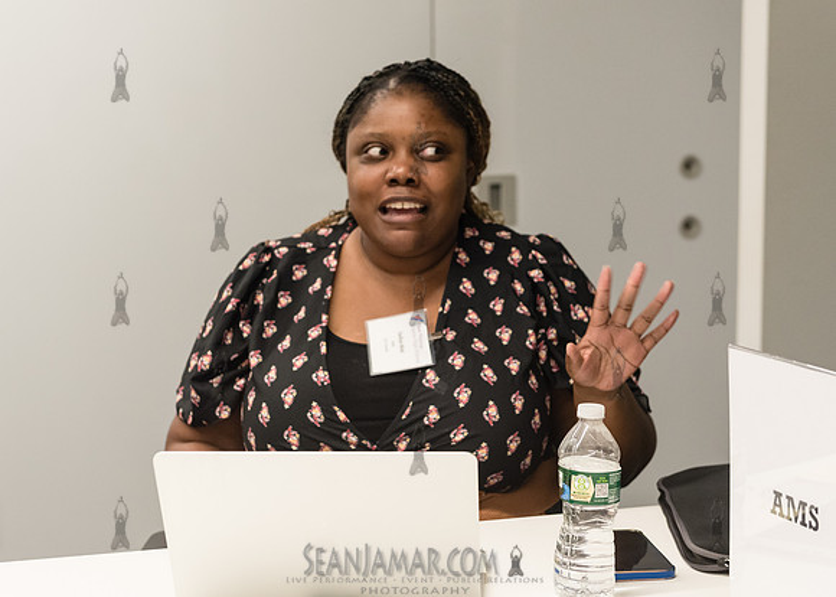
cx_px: 402
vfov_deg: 20.4
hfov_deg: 28.3
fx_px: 1655
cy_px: 297
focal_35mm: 70
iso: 2500
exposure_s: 1/250
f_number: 4.5
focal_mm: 62
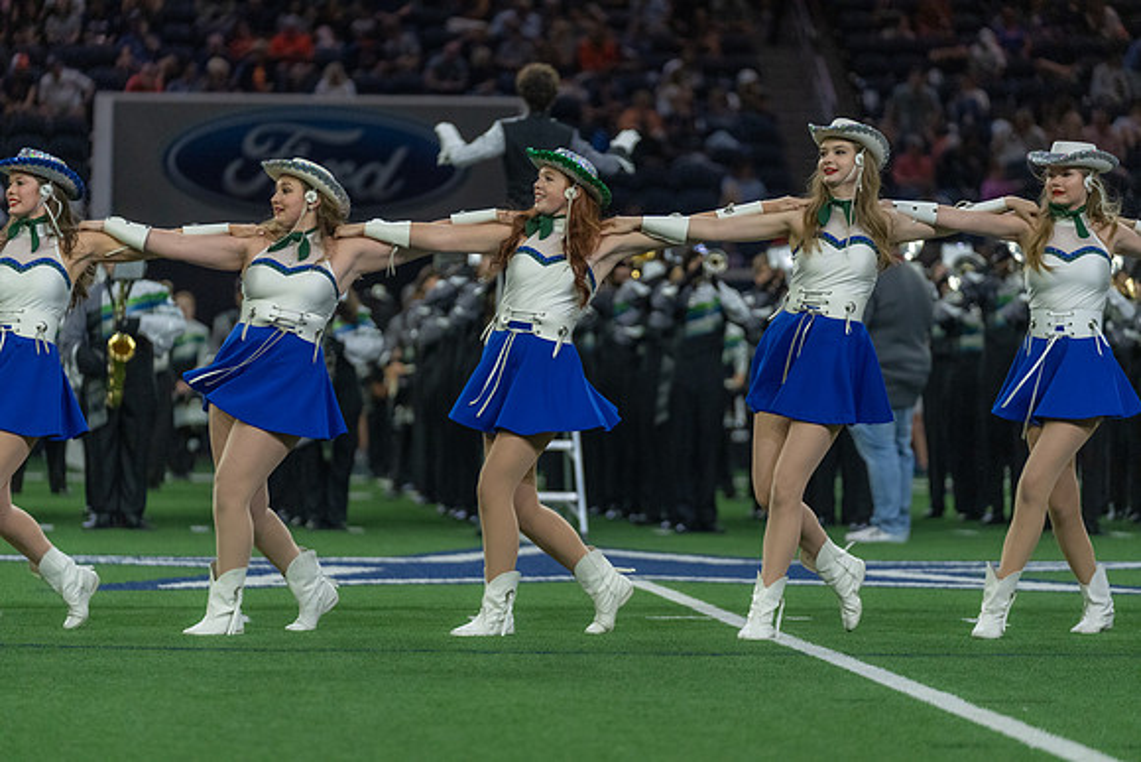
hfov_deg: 11.8
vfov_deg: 7.9
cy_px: 381
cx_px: 570
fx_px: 5516
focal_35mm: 174
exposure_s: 1/1250
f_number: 2.8
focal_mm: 174
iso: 4000
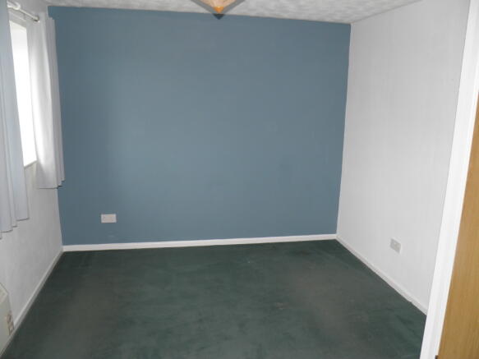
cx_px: 240
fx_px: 387
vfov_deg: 49.7
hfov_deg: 63.5
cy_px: 180
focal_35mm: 28
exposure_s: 1/30
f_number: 2.8
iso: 50
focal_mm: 4.9
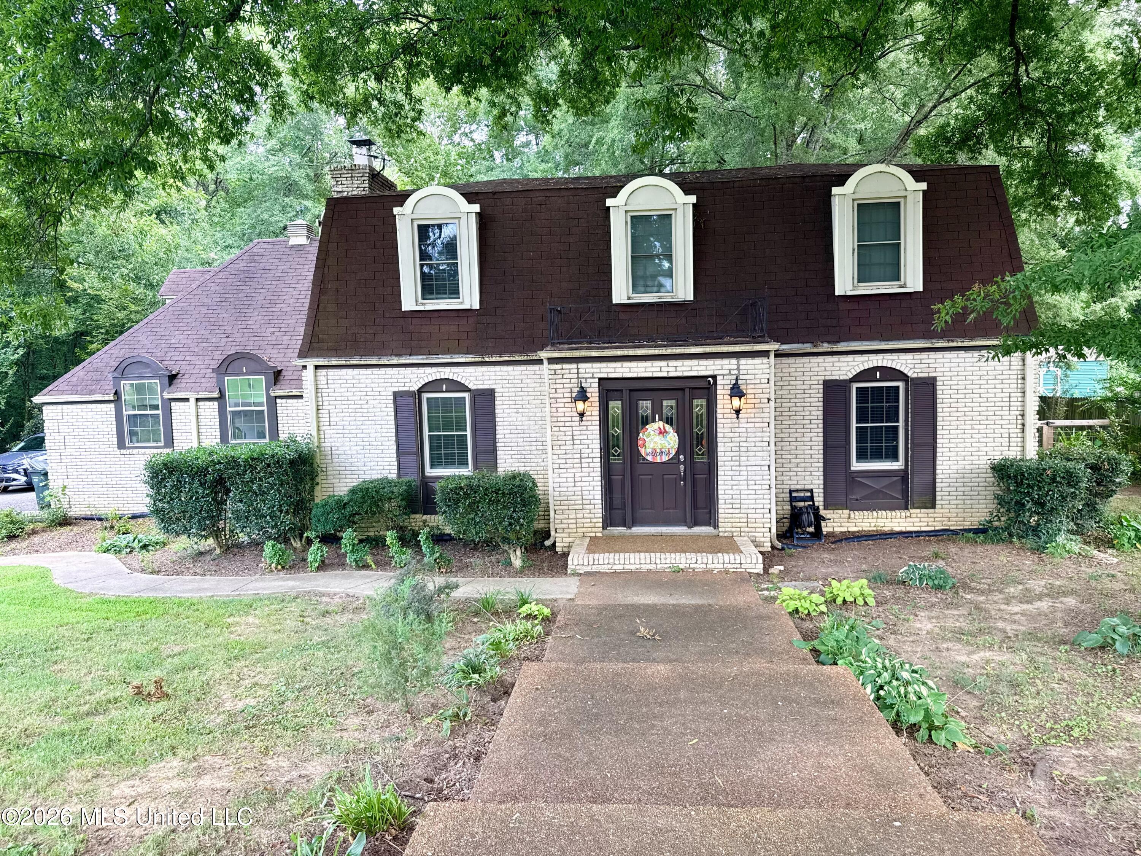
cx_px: 570
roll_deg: +1.0
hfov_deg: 71.6
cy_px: 428
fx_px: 791
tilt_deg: -4.8
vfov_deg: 56.8
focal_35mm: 24
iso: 64
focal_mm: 6.76
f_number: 1.78
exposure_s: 1/168
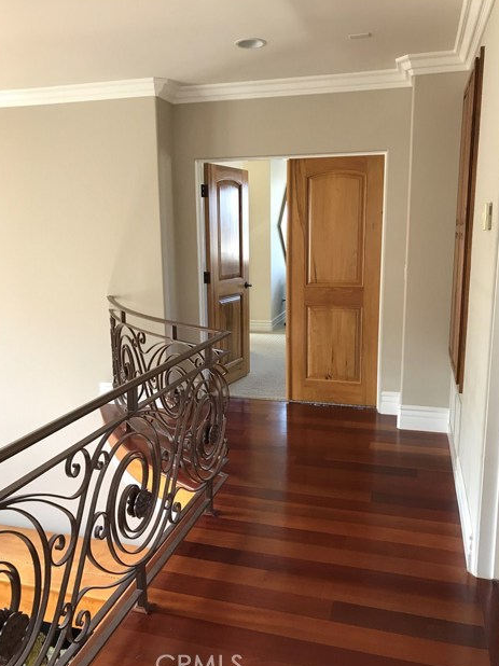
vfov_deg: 61.7
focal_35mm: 29
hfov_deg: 48.2
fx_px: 558
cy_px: 335
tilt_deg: -10.2
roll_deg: +2.7
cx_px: 248
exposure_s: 1/24
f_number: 1.8
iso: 40
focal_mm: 3.99
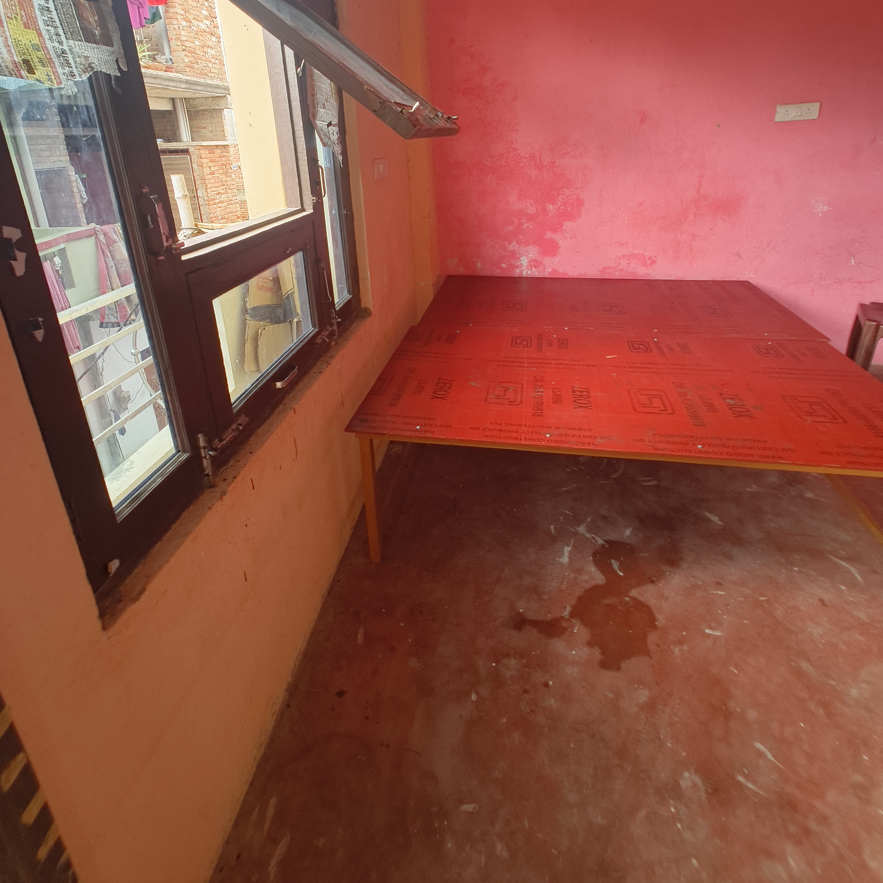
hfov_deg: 84.0
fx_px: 491
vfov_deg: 81.1
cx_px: 441
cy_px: 293
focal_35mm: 17
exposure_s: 1/50
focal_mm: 2.15
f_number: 2.2
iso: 760
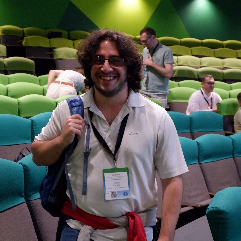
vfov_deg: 22.8
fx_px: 599
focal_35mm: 76
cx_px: 121
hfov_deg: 22.8
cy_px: 115
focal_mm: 39.6
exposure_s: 1/180
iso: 6400
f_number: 5.6
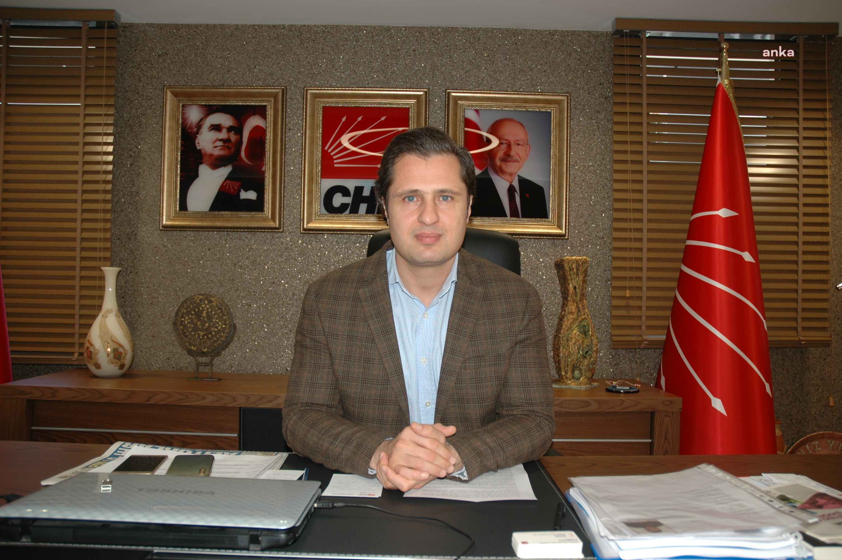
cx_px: 421
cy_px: 280
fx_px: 771
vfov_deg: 39.9
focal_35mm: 33
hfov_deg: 57.3
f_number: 3.8
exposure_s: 1/60
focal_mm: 22
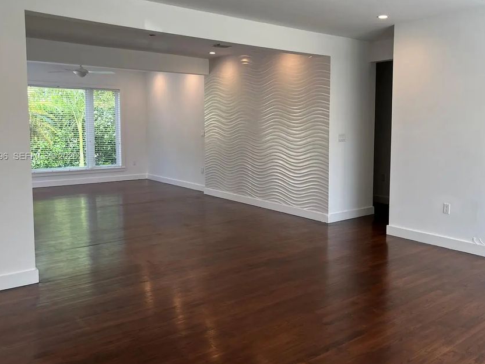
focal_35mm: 32
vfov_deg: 44.1
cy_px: 157
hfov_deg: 56.8
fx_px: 448
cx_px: 260
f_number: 1.6
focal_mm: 5.1
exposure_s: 1/120
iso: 40
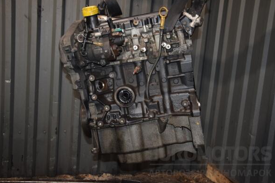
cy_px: 91
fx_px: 306
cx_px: 140
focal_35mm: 40
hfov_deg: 48.5
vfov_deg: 33.4
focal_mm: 26
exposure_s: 1/60
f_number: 5
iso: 800
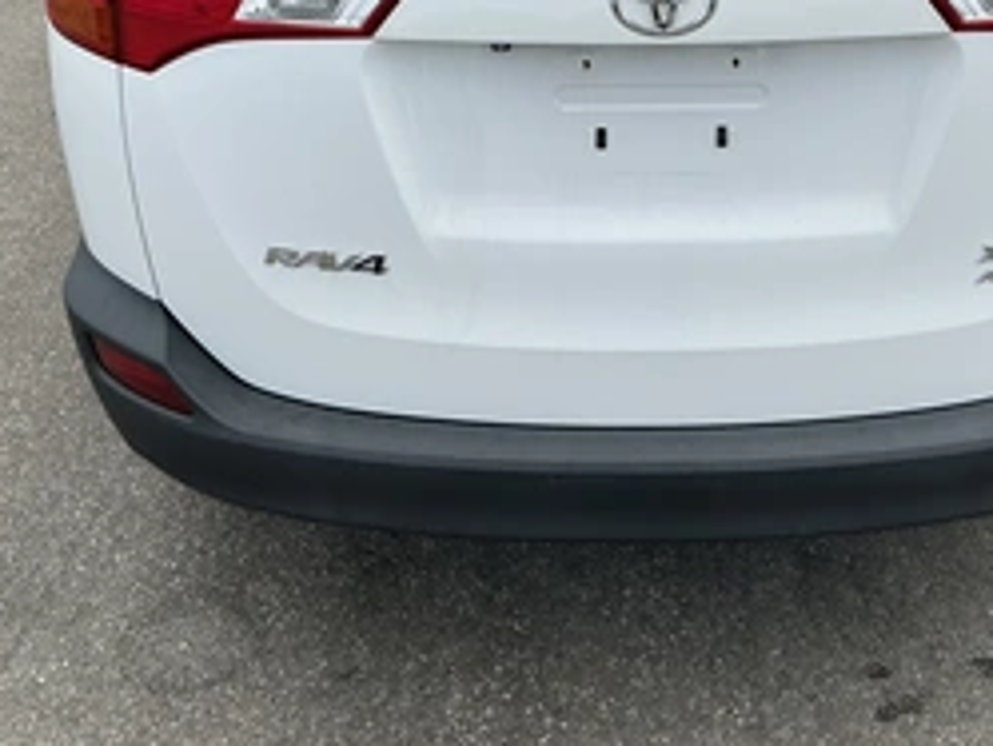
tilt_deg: -25.2
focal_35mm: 45
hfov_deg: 41.8
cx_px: 614
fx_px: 1291
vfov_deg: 31.8
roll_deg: +1.1
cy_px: 211
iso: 25
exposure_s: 1/1626
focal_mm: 3
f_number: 1.8
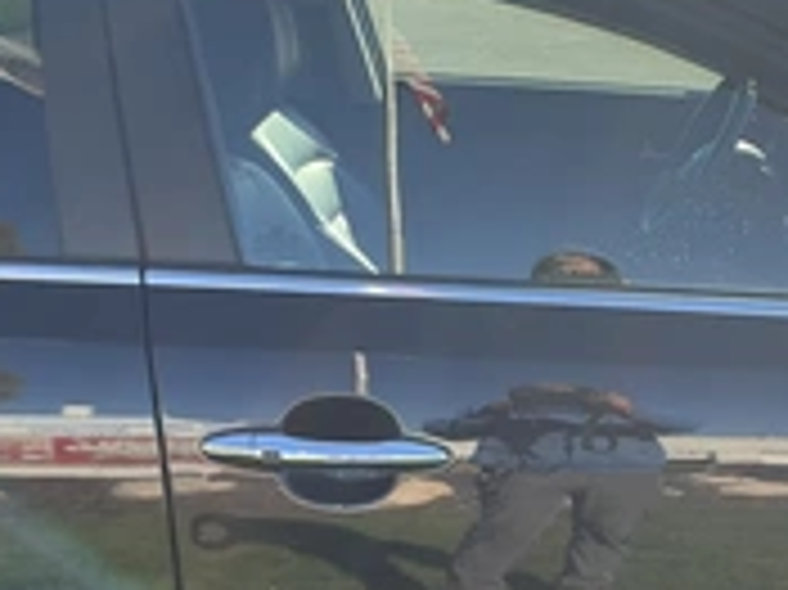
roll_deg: -0.6
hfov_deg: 29.6
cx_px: 621
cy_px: 392
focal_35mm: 64
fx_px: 1456
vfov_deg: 22.8
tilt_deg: -19.0
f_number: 1.8
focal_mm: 3
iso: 25
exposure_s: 1/491
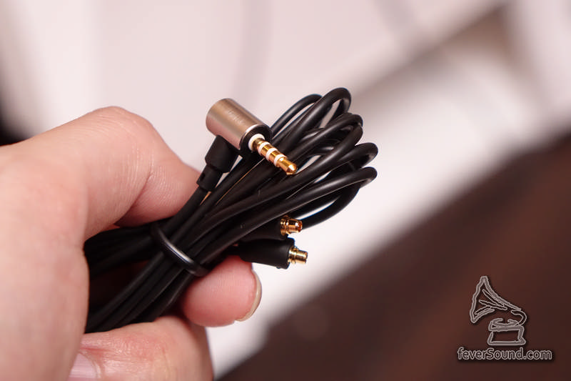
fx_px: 2474
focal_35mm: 156
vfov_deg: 8.8
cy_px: 190
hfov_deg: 13.2
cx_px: 286
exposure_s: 1/200
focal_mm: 57.31
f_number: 4
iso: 1600
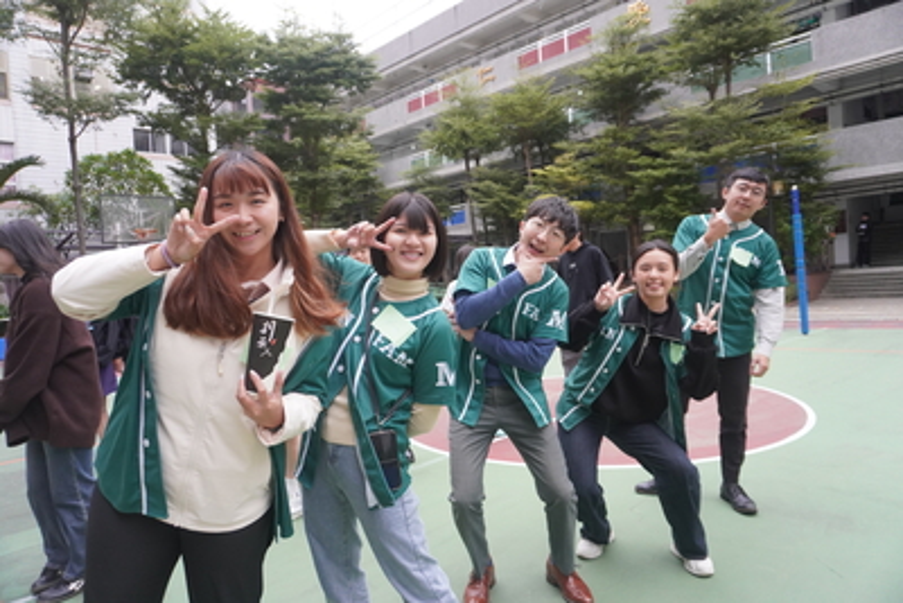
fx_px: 602
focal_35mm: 24
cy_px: 302
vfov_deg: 53.2
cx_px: 452
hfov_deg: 73.7
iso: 1000
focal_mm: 16
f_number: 4
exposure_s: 1/160
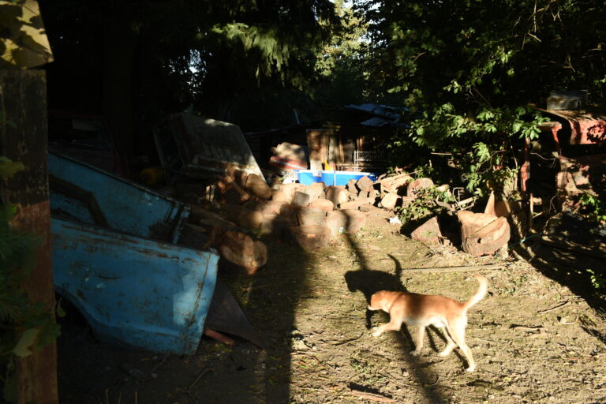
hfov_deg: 55.1
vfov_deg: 38.4
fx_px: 581
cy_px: 202
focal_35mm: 34
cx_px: 303
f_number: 6.3
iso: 100
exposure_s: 1/125
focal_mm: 23
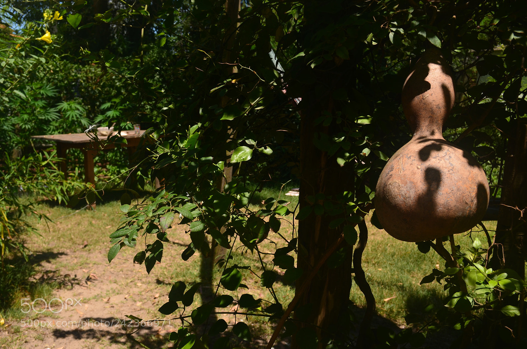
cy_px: 174
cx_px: 264
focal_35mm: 39
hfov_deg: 49.7
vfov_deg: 34.0
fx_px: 570
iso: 140
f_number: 8
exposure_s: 1/250
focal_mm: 26
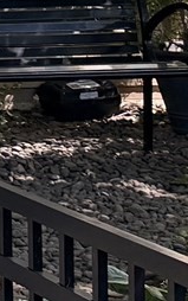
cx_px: -758
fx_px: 1679
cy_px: -104
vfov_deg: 10.0
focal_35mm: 205
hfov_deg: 5.1
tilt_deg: +0.3
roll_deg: +0.8
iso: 100
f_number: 1.78
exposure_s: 1/831
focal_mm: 6.76
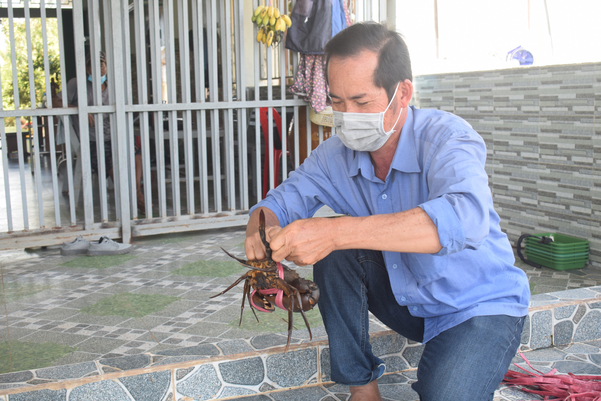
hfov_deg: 43.6
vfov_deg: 29.9
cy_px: 200
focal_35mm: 45
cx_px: 300
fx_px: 751
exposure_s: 1/180
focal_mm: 30
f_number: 6.7
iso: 400
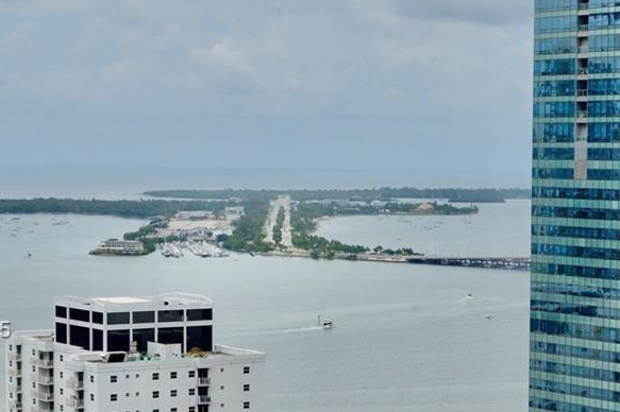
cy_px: 332
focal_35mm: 107
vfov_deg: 12.7
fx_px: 1842
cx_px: 521
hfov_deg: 18.9
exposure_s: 1/500
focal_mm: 26
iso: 280
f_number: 11
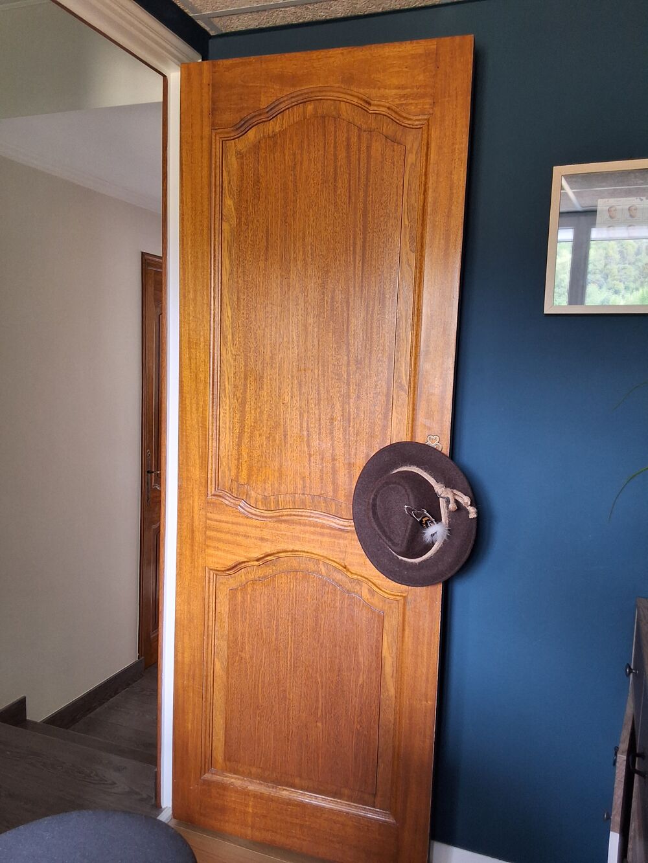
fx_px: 699
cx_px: 324
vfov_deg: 63.4
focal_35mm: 28
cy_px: 432
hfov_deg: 49.8
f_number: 1.9
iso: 160
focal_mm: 2.91
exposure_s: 1/40
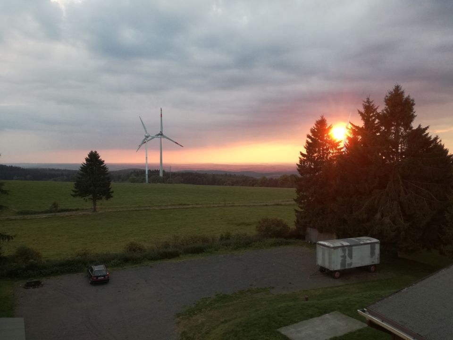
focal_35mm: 27
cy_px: 170
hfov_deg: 65.3
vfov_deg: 51.4
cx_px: 226
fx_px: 353
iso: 50
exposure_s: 1/100
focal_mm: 3.79
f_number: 2
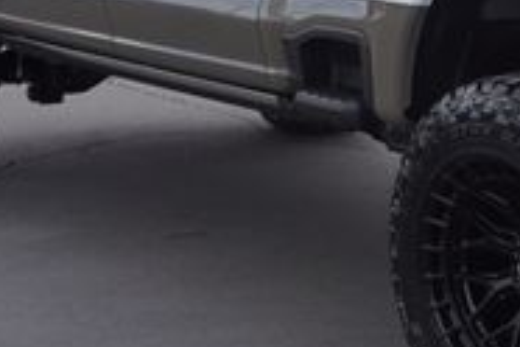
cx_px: 609
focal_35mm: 119
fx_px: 1715
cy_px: 48
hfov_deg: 16.6
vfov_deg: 11.5
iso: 100
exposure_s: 1/160
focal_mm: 23
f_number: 7.1
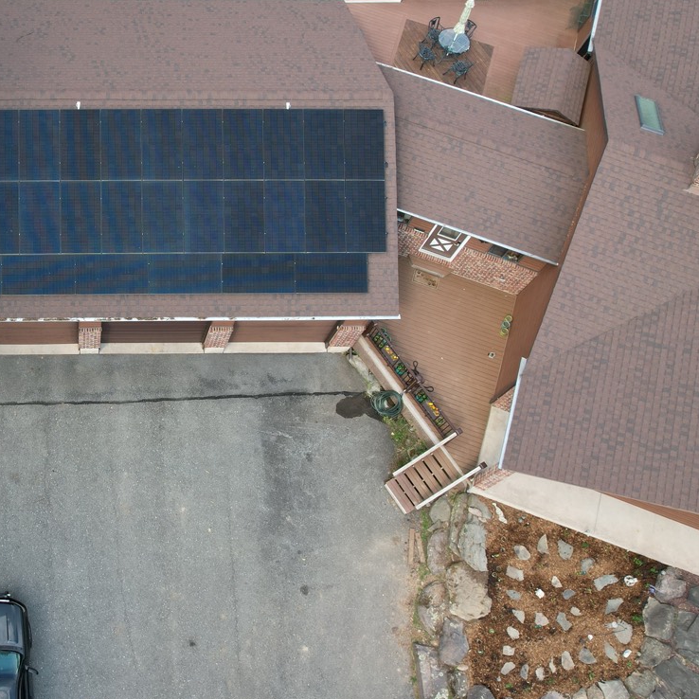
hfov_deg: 41.0
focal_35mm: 38
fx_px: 868
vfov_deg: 43.7
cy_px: 291
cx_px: 93
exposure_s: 1/500
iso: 110
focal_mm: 8.38
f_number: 2.8
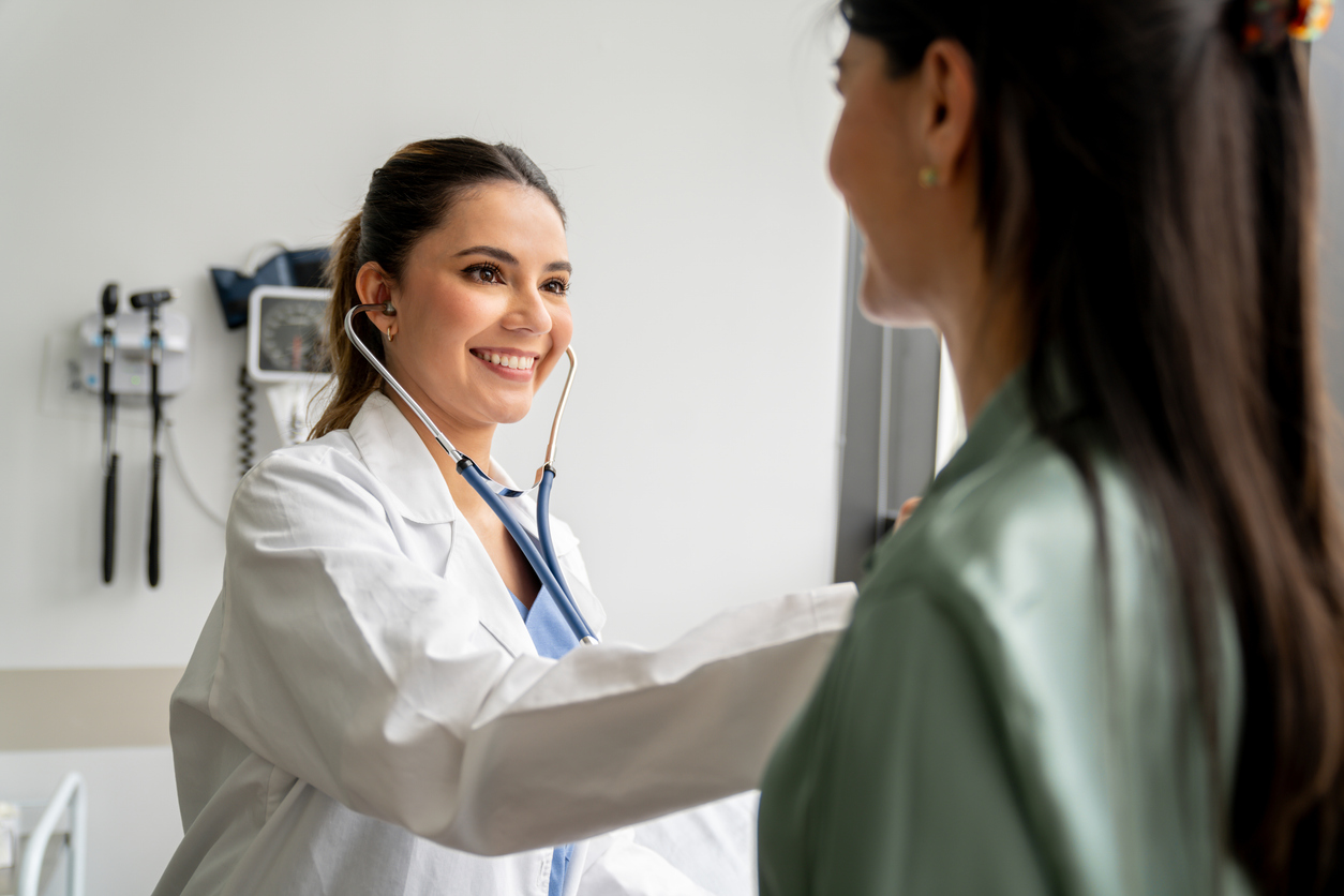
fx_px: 1307
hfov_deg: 54.4
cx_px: 672
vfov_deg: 37.9
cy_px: 448
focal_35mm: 35
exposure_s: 1/125
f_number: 2.8
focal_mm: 35
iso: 100
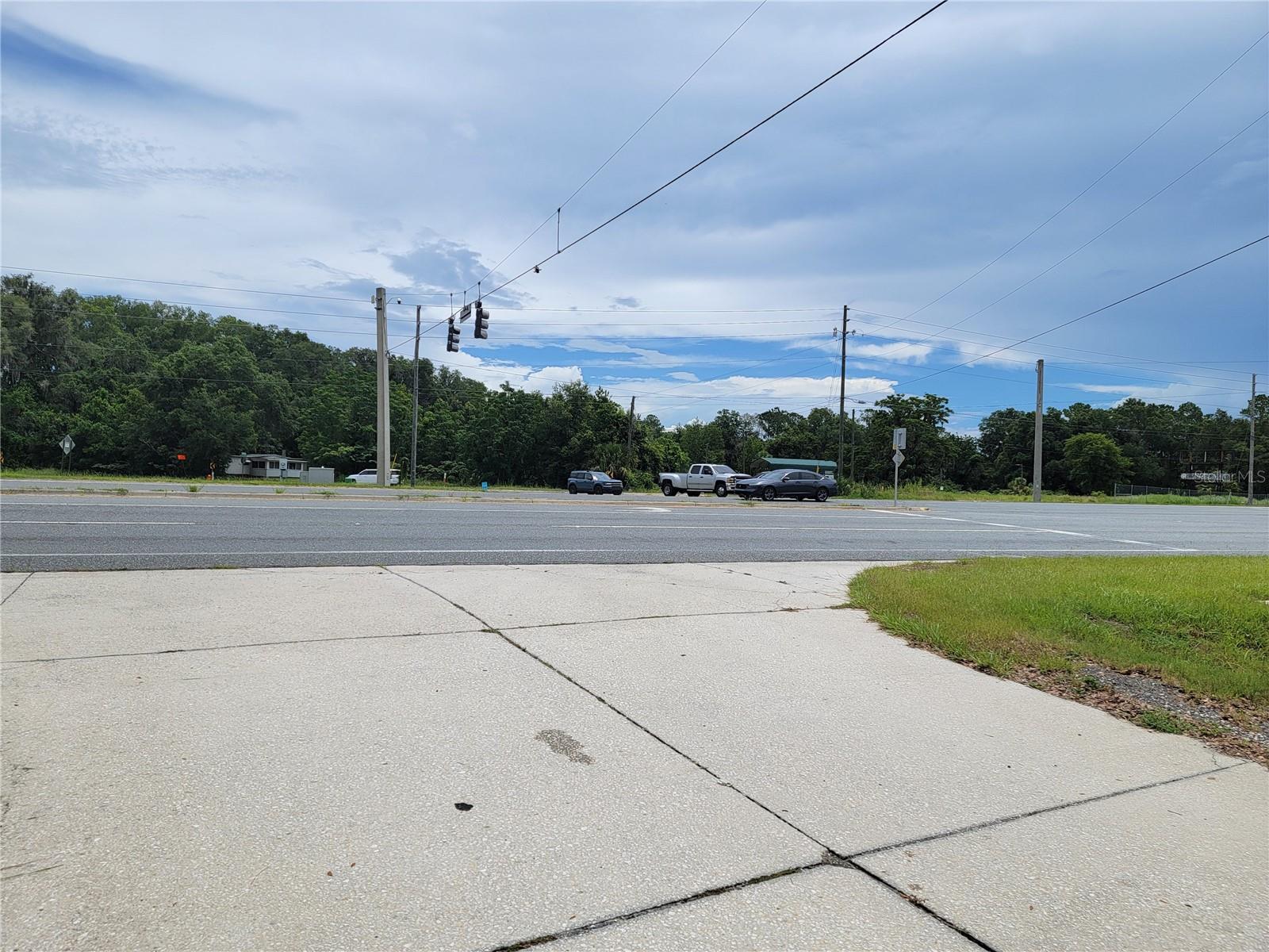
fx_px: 880
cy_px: 476
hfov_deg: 71.6
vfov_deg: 56.8
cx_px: 634
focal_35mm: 24
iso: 16
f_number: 1.8
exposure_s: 1/1844
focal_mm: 6.7
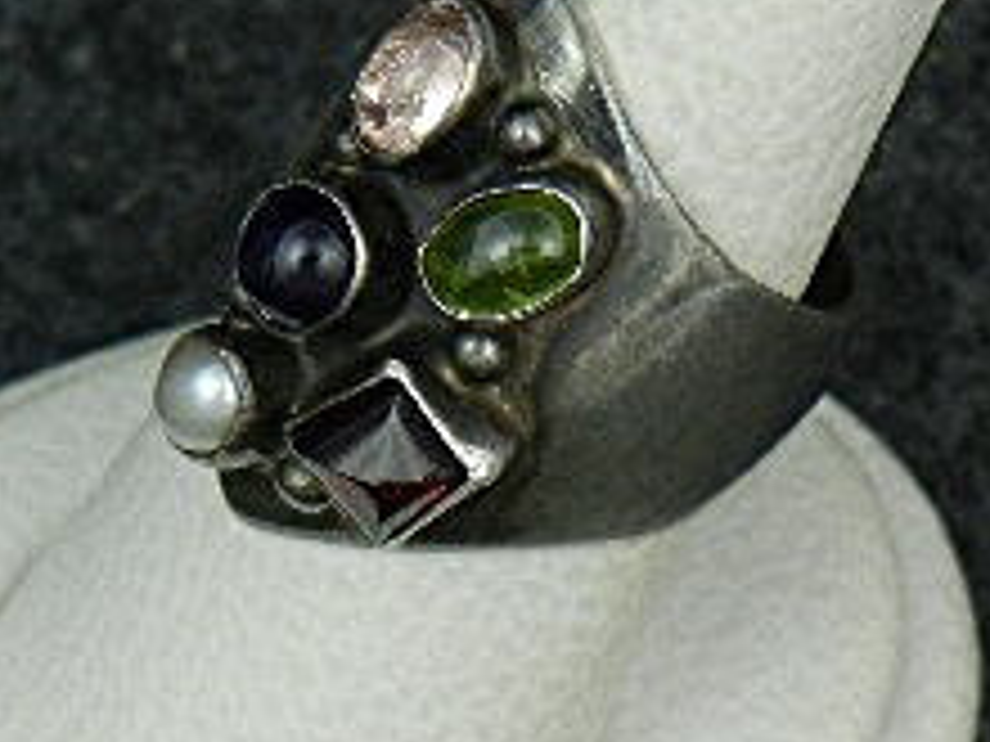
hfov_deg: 5.9
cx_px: 536
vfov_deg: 4.4
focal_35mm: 338
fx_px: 9667
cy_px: 477
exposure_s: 1/7
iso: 200
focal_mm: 20.9
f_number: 4.6
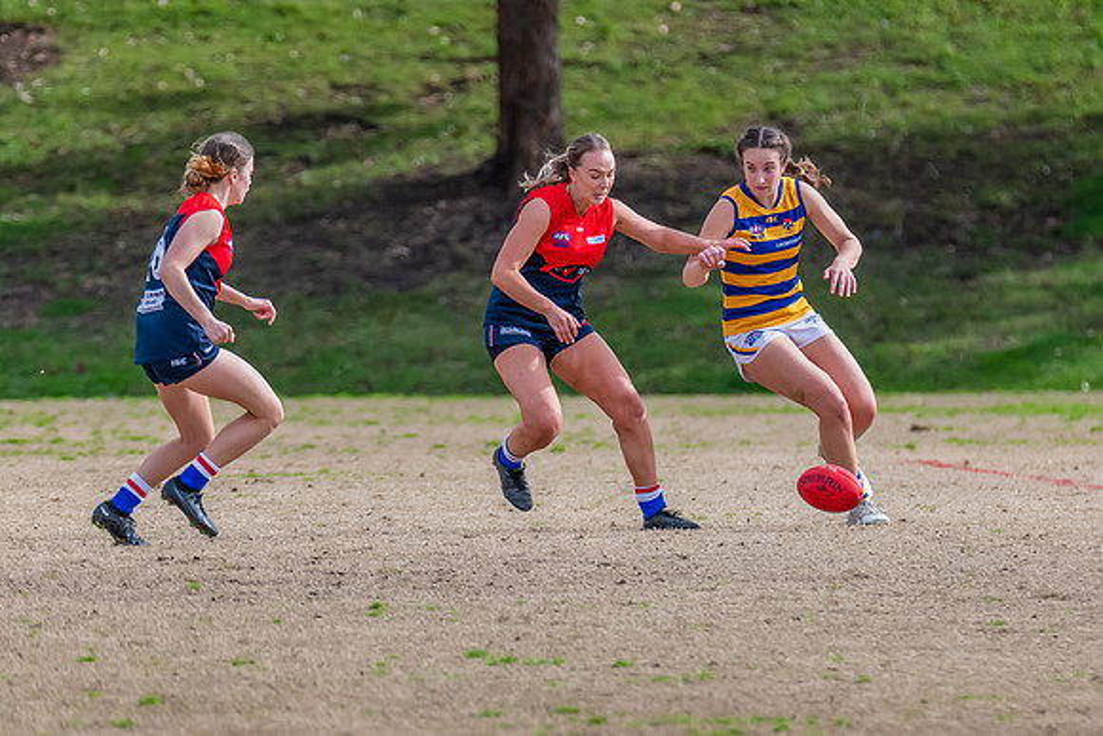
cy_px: 338
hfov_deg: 2.7
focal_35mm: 757
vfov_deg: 1.8
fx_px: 23200
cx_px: 695
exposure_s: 1/2000
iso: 800
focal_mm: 450
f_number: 7.1
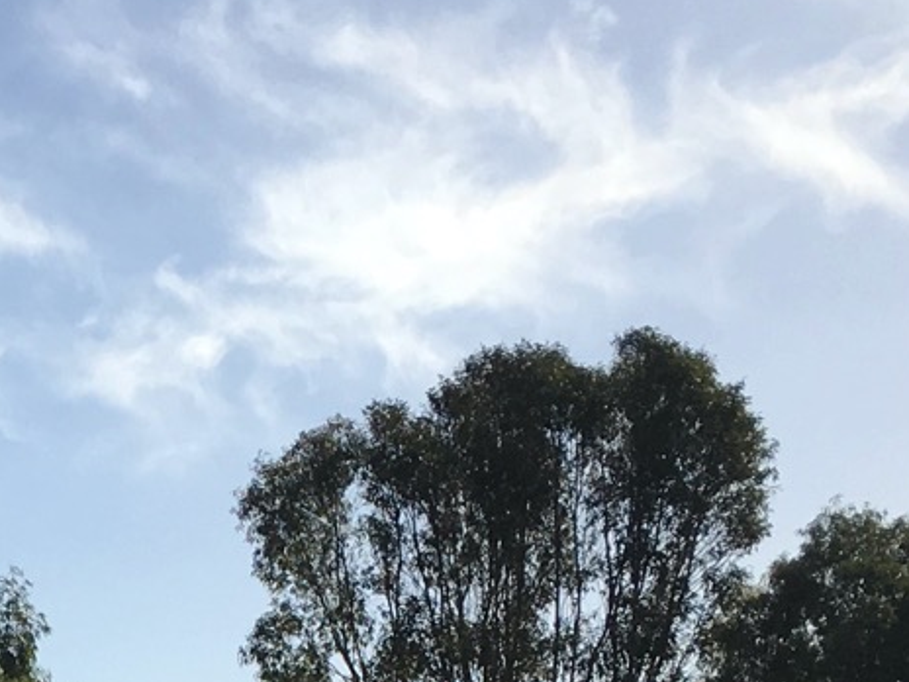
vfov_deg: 10.7
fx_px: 3361
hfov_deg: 14.5
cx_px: -382
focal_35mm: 128
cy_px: 1307
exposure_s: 1/2849
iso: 25
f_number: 2.2
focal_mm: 4.15
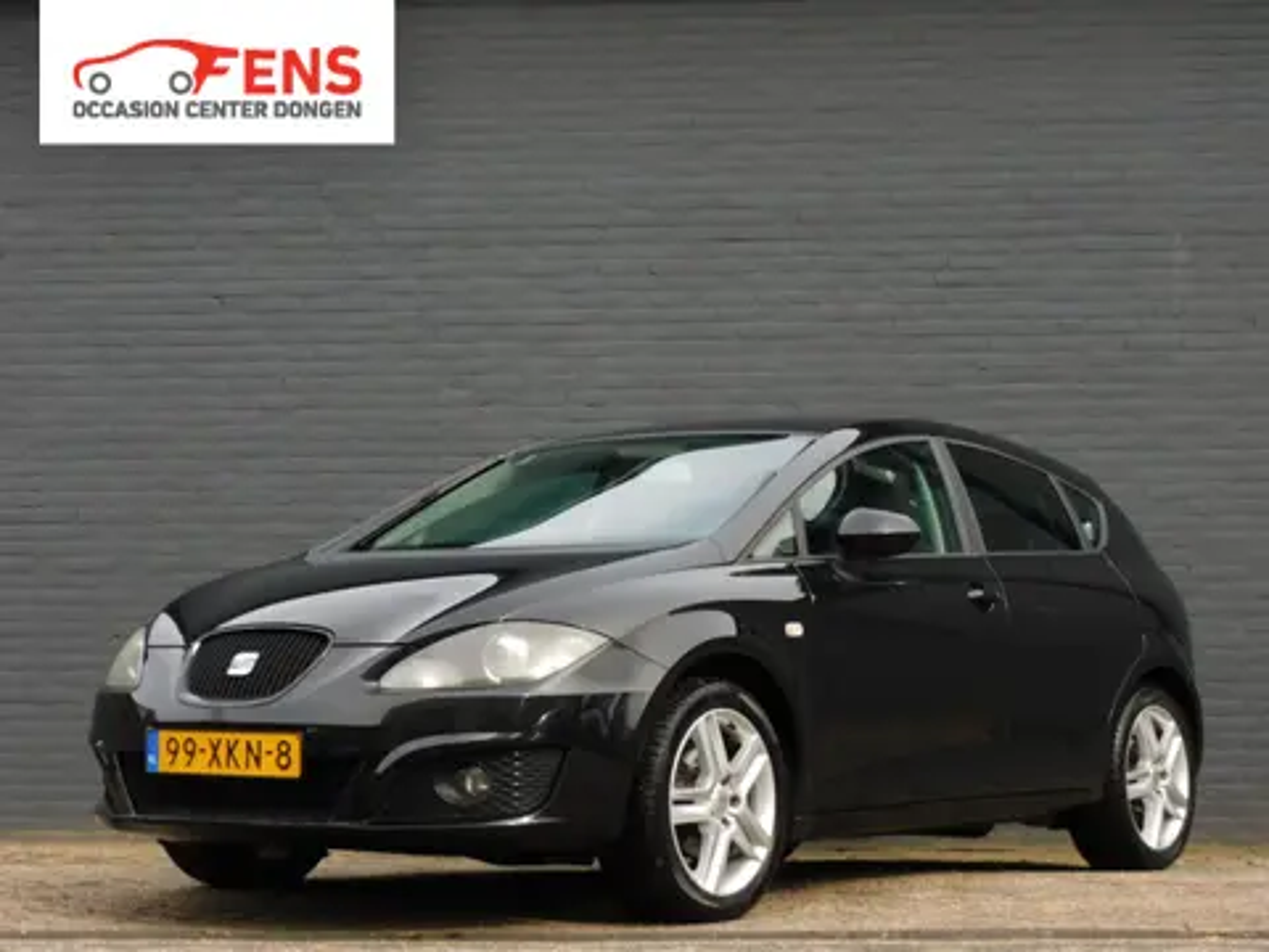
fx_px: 2933
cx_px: 634
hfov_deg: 24.4
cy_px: 476
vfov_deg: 18.4
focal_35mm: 80
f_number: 4.5
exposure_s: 1/200
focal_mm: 14.3
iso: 125
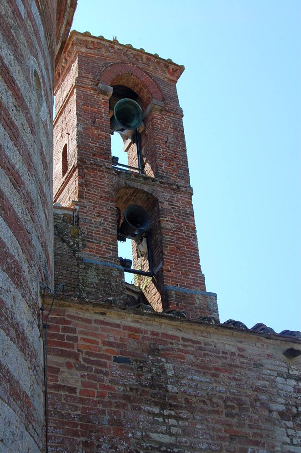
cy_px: 226
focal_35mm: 63
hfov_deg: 21.5
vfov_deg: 31.9
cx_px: 150
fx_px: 791
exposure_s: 1/250
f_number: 10
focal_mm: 42
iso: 400
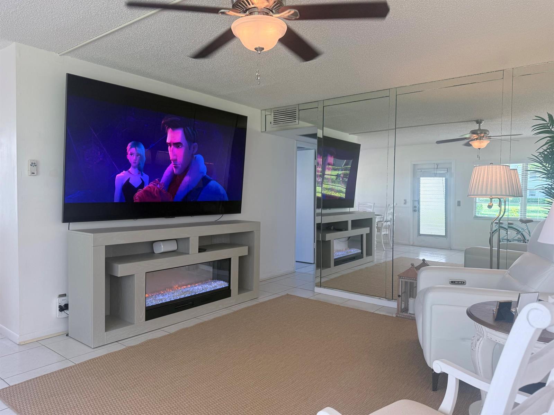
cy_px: 208
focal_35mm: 24
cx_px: 277
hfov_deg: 71.6
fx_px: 384
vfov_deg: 56.8
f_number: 1.78
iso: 64
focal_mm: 6.76
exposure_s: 1/120
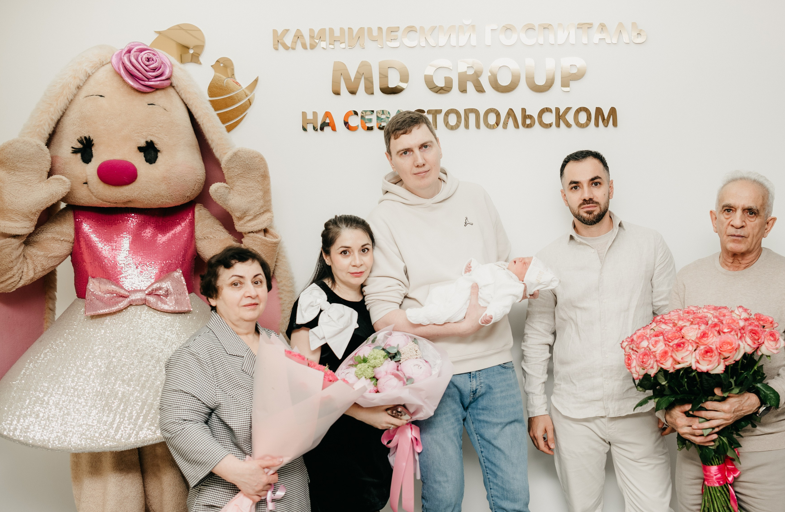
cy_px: 281
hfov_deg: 47.4
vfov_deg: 32.2
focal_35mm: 41
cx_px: 473
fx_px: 888
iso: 200
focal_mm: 31
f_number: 4
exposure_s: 1/160
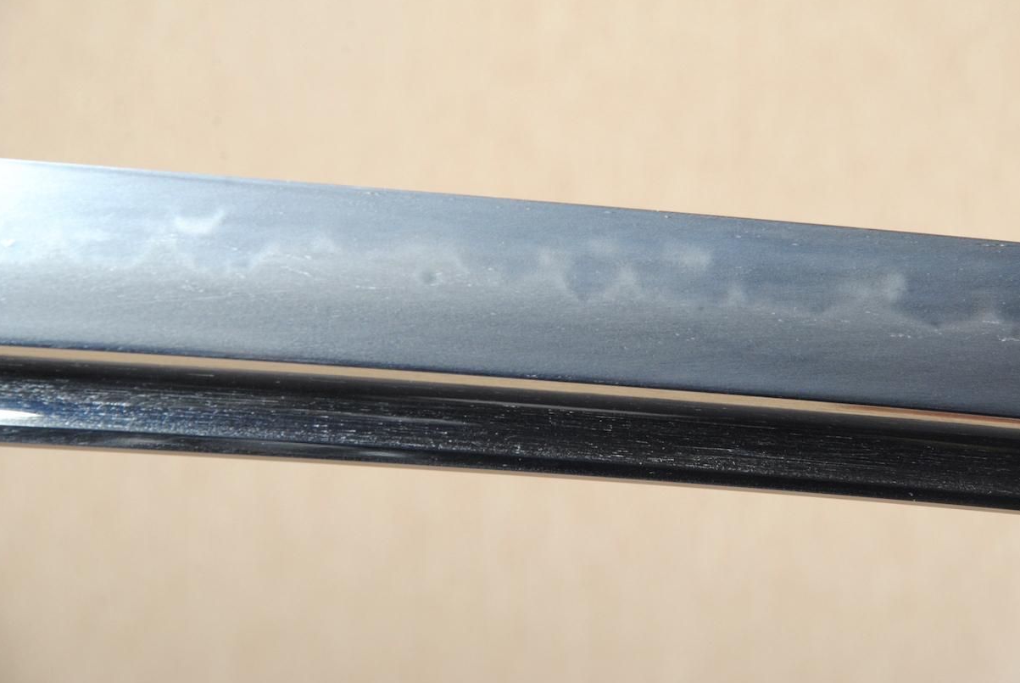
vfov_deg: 5.8
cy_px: 297
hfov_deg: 8.7
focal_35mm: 236
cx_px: 588
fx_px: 6682
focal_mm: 135
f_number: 11
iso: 400
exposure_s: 1/2
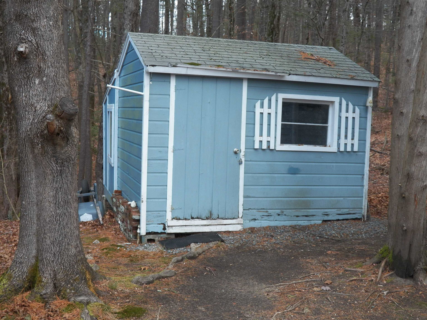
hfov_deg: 42.9
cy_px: 160
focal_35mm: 44
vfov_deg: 32.9
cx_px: 214
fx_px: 543
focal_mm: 7.9
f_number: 3.2
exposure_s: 1/100
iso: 125
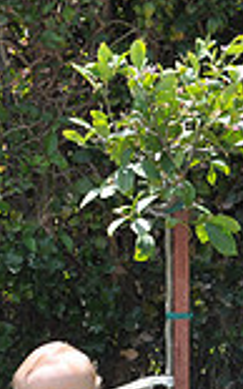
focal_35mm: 297
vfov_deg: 7.1
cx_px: 205
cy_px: 267
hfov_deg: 4.4
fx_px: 3144
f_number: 8
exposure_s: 1/200
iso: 200
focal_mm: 52
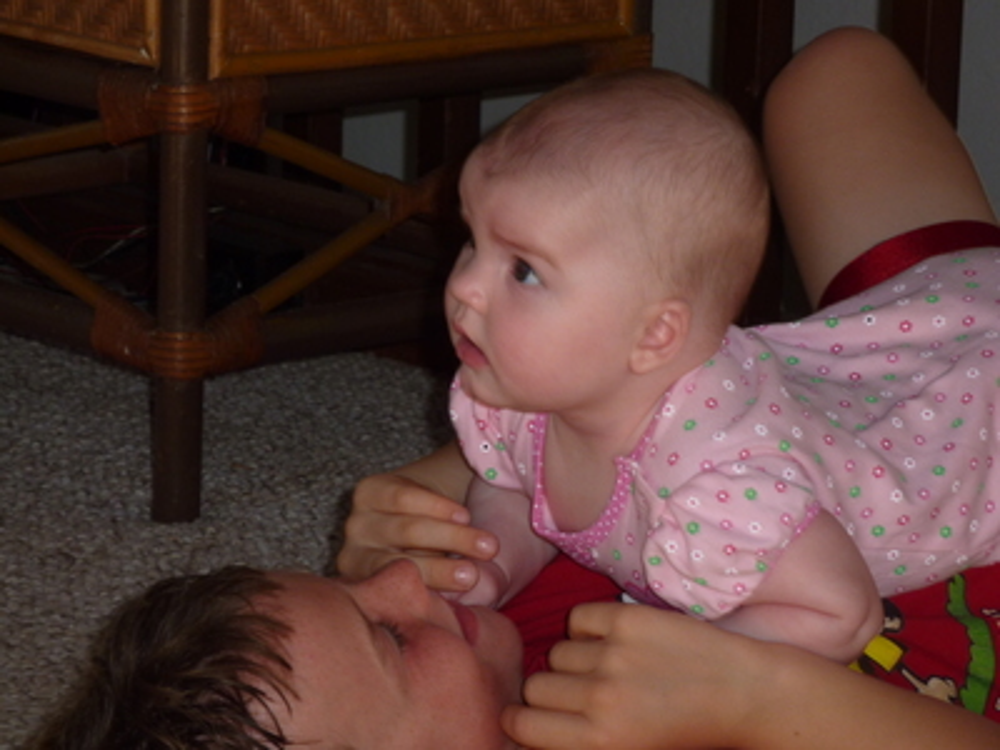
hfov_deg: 14.4
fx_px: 3958
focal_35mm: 137
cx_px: 500
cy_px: 375
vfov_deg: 10.8
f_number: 4.5
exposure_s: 1/40
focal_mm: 22.5
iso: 125
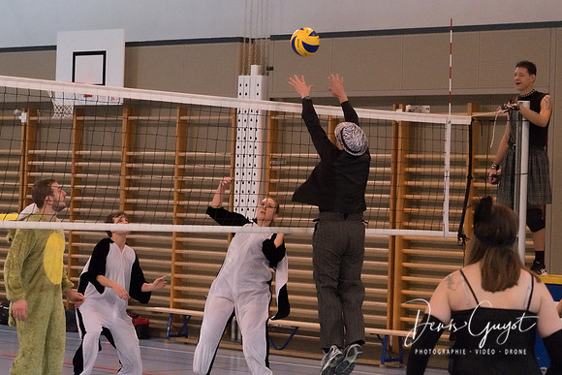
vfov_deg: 12.3
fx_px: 1741
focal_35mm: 112
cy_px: 96
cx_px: 200
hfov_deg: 18.3
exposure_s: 1/500
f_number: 2.8
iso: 6400
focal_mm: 50
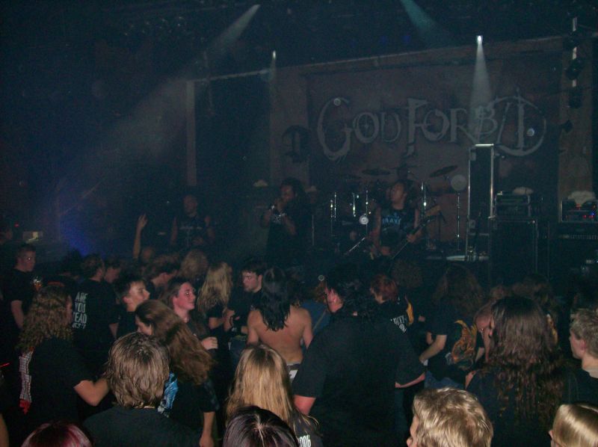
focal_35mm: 36
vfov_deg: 39.6
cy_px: 224
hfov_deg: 51.4
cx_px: 299
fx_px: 621
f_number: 2.7
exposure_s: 1/64
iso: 140
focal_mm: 6
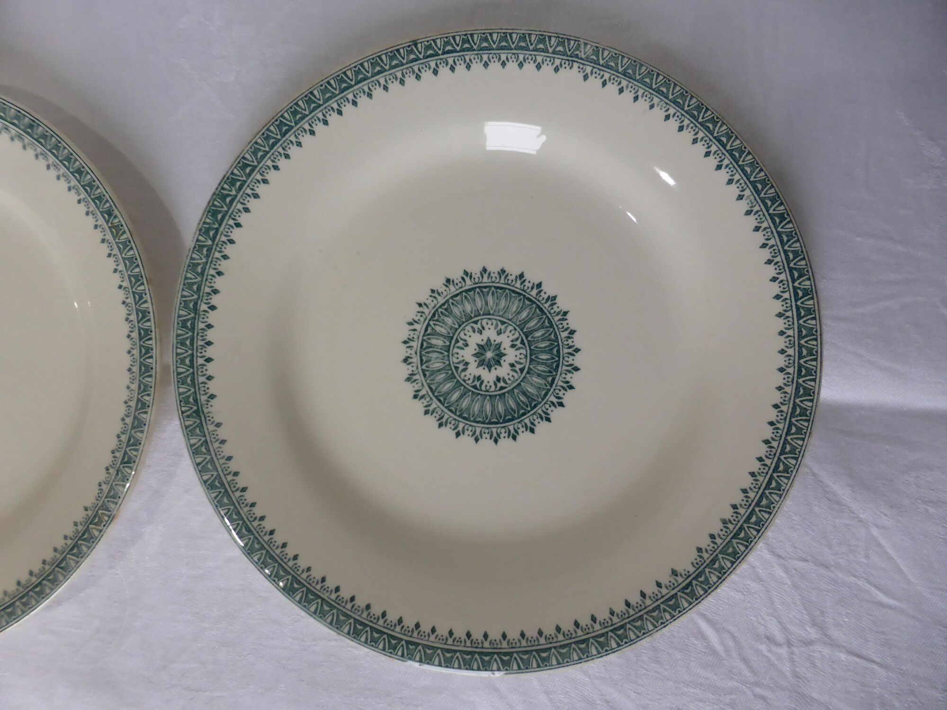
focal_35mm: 25
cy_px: 355
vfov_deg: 54.9
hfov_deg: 69.4
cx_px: 474
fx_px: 684
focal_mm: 4.3
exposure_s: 1/60
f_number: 3.3
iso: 320
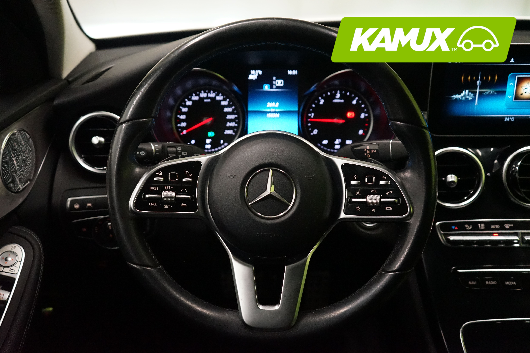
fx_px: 545
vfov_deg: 35.9
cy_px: 176
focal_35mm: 37
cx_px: 265
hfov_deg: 51.9
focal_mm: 37
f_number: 4
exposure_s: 1/100
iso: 6400
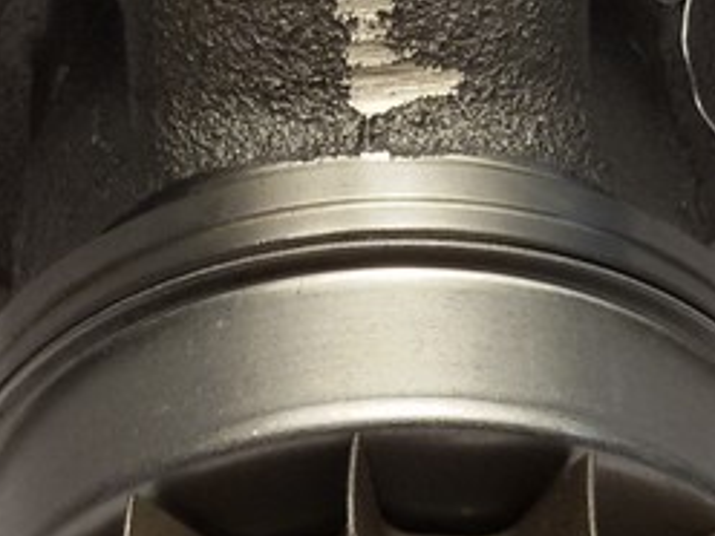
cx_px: 381
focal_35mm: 125
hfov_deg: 15.8
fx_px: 2582
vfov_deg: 11.8
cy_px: 337
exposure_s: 1/100
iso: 50
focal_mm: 2.93
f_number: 2.4
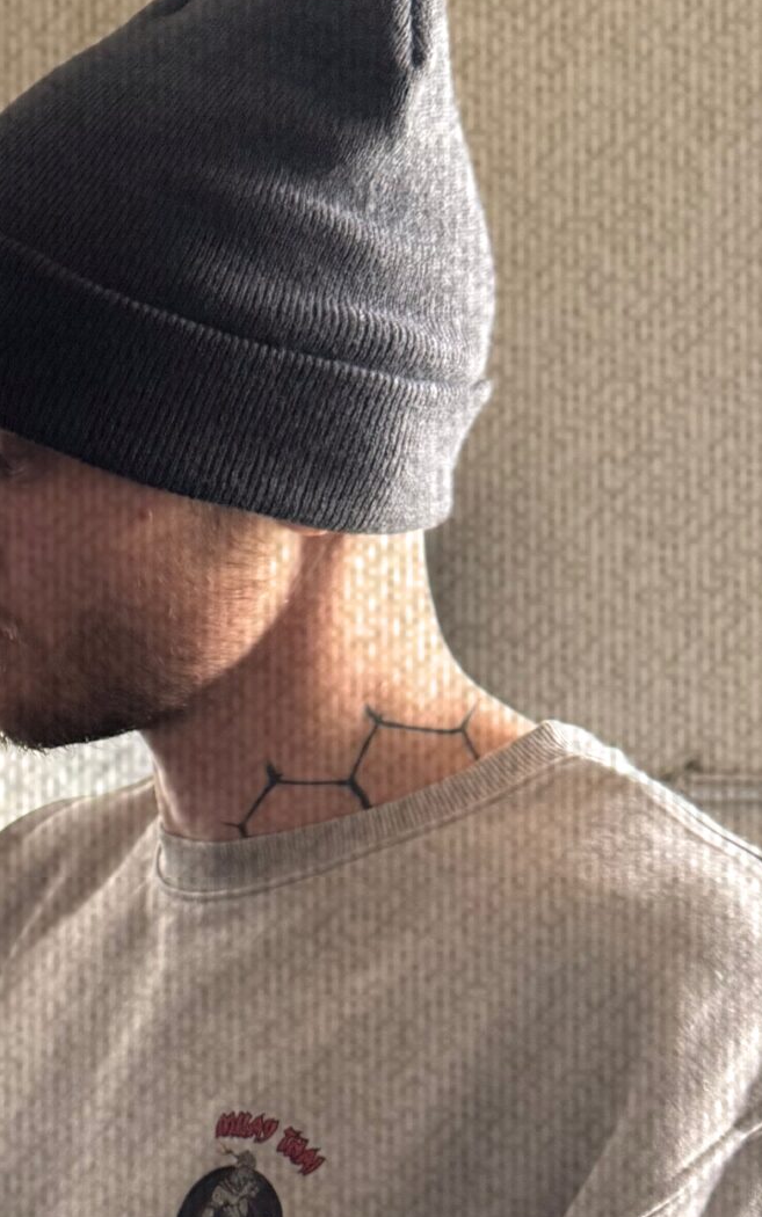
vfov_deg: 32.5
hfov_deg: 19.1
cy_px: 877
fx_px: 2058
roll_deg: -5.6
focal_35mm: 62
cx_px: -281
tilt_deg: +0.3
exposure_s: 1/50
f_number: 1.78
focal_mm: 6.76
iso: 320
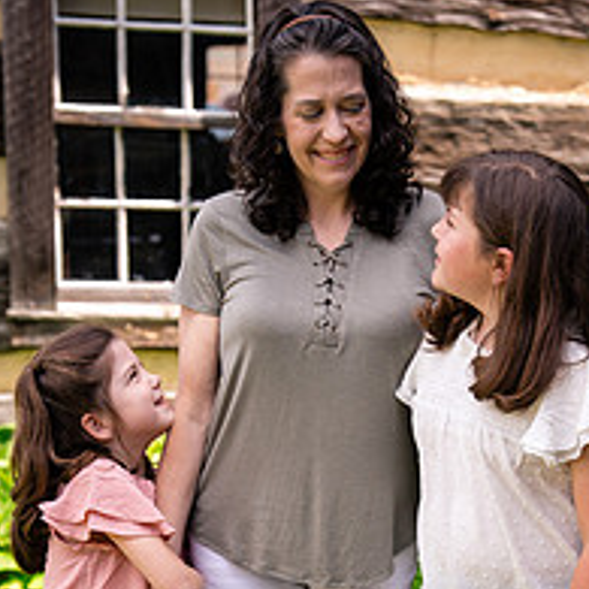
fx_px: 2002
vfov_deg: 16.5
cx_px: 362
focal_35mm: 104
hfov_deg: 16.7
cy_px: 523
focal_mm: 53
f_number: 2.8
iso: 100
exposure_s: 1/640
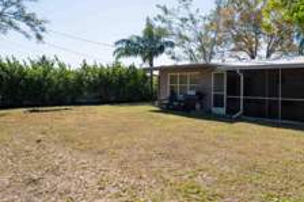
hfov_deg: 55.6
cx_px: 261
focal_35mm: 30
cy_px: 84
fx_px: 253
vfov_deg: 43.4
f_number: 9
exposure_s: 1/160
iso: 125
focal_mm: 14
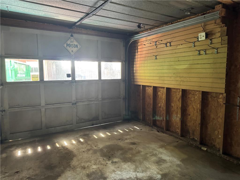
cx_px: 120
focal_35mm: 24
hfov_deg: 71.6
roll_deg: +0.3
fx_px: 166
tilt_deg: -6.9
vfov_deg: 56.8
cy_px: 90
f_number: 1.78
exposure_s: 1/40
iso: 800
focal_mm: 6.76
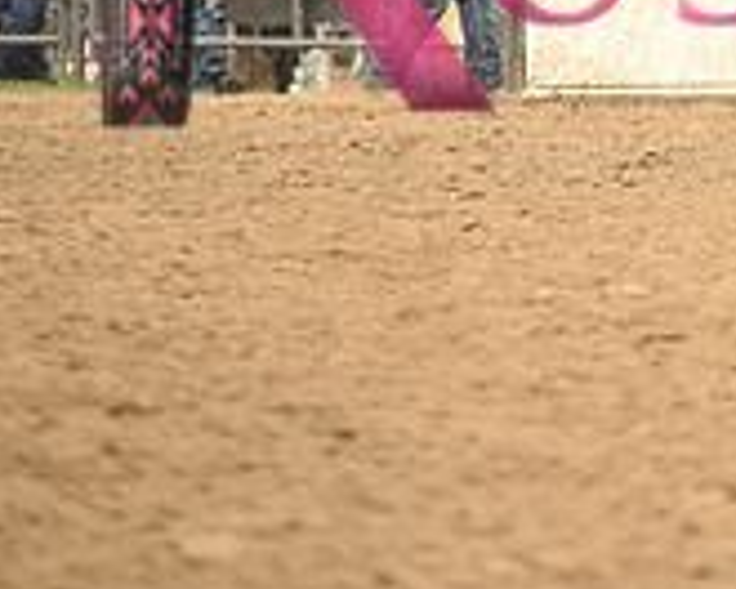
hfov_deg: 2.9
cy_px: -199
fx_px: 14398
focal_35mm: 661
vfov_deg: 2.3
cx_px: 923
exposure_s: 1/4000
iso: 800
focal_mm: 200
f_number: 2.8
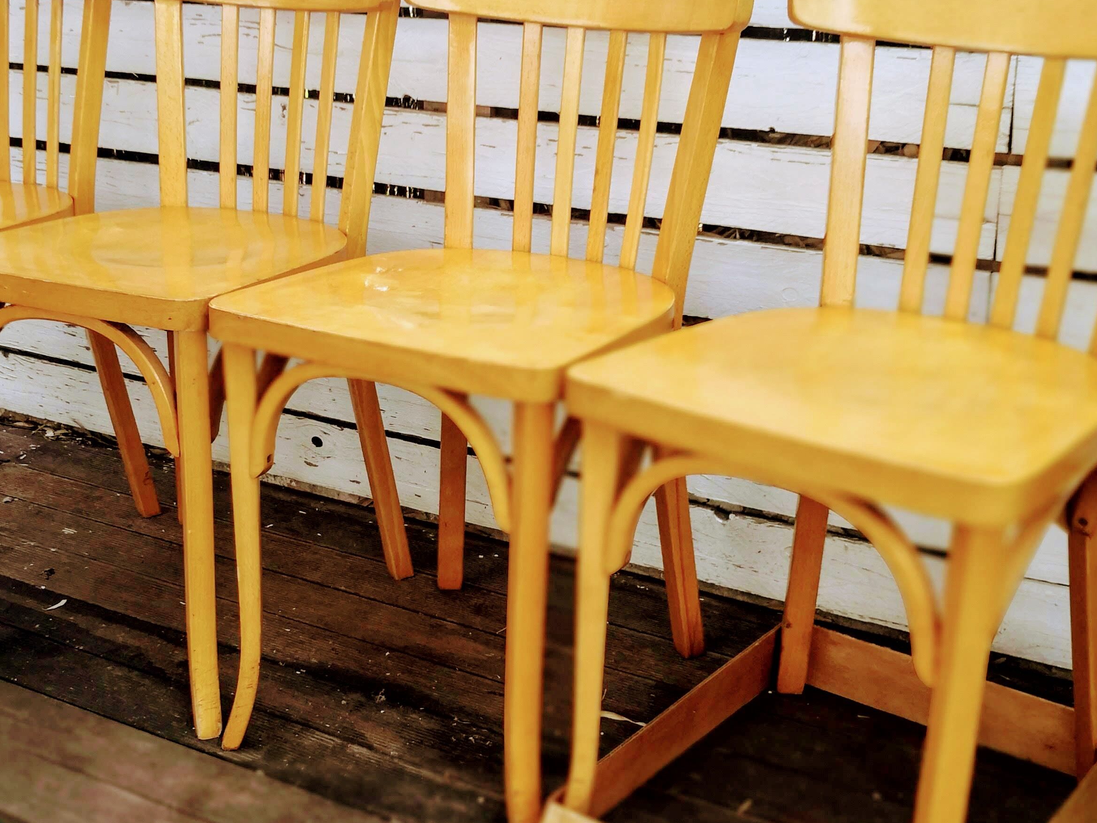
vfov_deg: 31.5
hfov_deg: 41.2
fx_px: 1458
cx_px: 474
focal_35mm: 46
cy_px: 419
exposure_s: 1/50
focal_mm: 3.95
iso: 64
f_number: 4
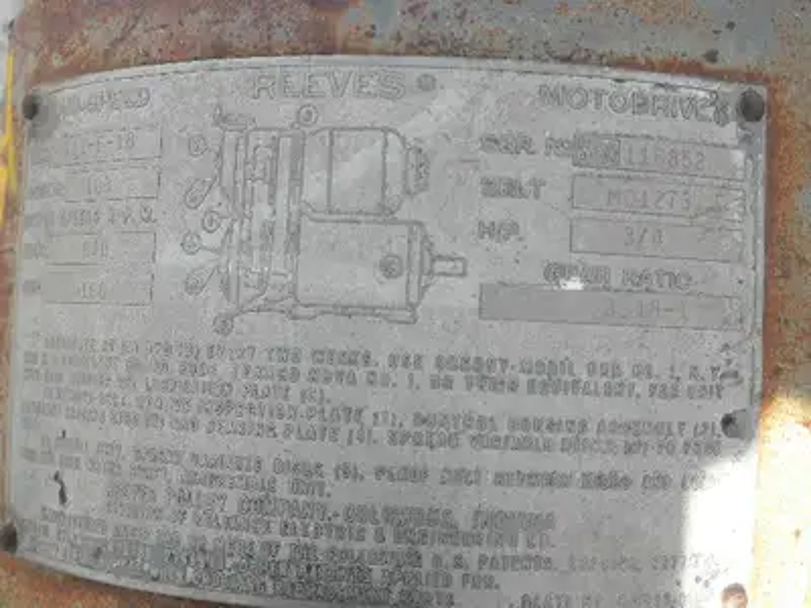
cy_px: 304
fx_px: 2155
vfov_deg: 16.1
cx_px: 406
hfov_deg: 21.3
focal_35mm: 92
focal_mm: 16.3
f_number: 4.2
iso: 64
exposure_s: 1/160
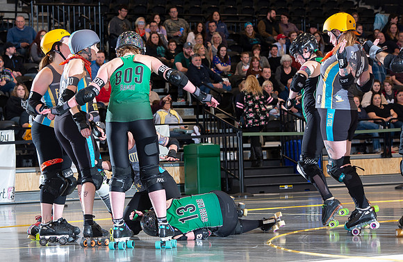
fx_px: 1579
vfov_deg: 9.5
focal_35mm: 142
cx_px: 149
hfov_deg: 14.5
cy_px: 160
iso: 640
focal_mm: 112
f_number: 5.6
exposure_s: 1/160
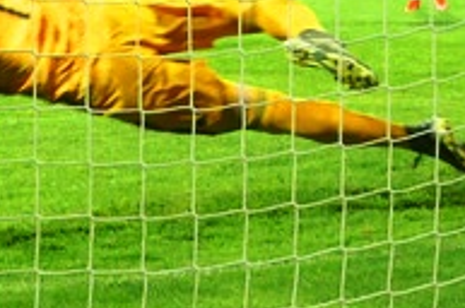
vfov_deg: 6.1
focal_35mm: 221
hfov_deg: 9.2
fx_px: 2850
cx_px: 545
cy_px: -256
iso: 1000
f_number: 3.1
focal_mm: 13.43
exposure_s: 1/250
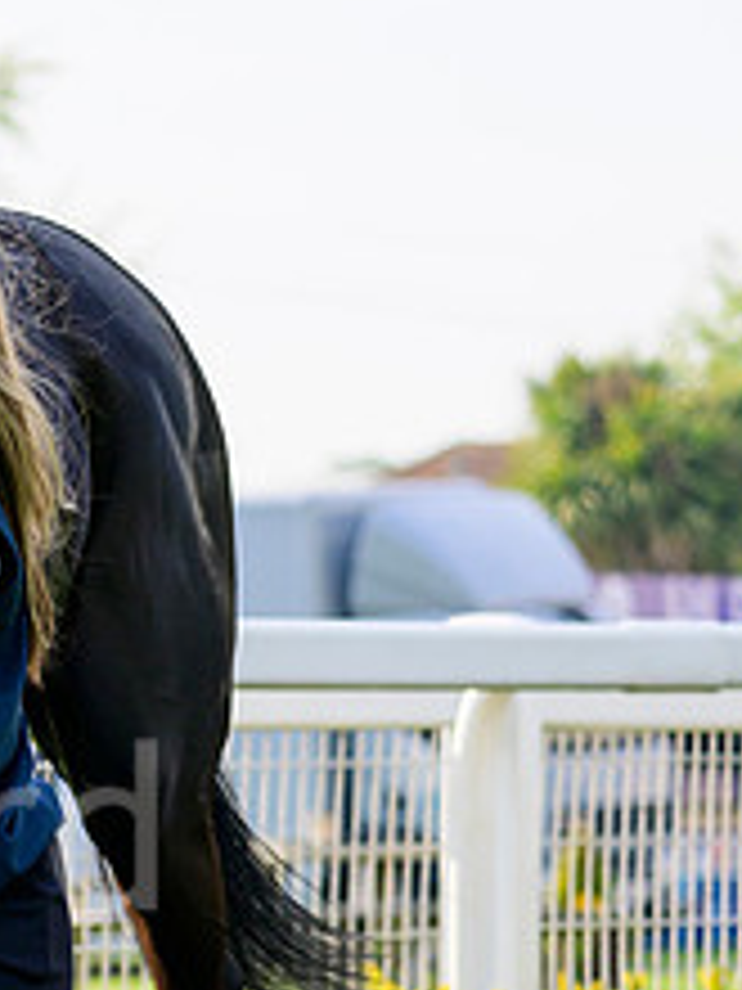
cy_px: 896
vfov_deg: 5.2
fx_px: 10975
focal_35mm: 384
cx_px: -398
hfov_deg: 3.9
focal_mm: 120
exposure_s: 1/1600
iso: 400
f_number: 5
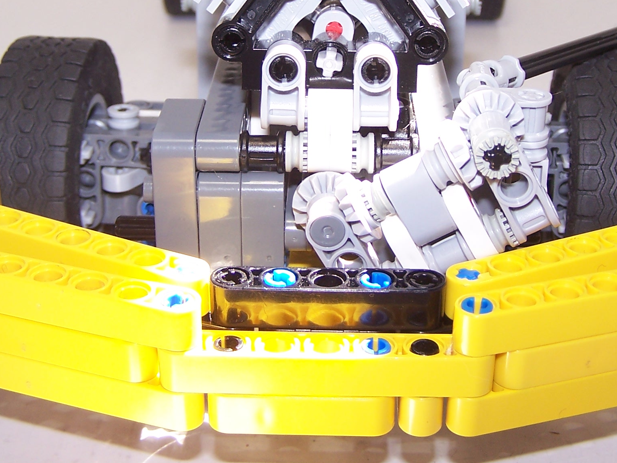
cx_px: 347
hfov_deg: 30.2
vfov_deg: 22.7
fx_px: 1141
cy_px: 108
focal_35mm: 64
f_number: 2.8
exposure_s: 1/60
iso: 80
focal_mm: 6.3
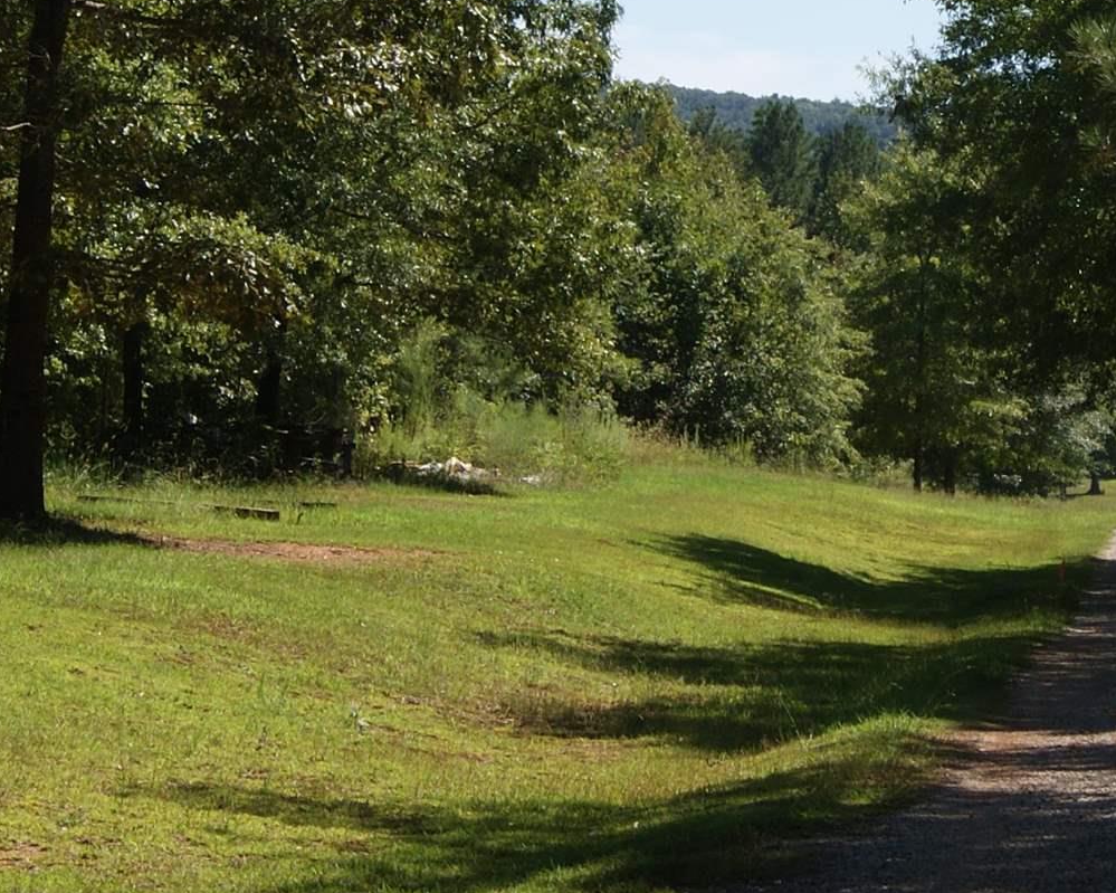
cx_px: 1244
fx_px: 4293
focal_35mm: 130
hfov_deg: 14.5
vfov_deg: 11.7
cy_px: -102
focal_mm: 30
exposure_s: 1/250
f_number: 8
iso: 100
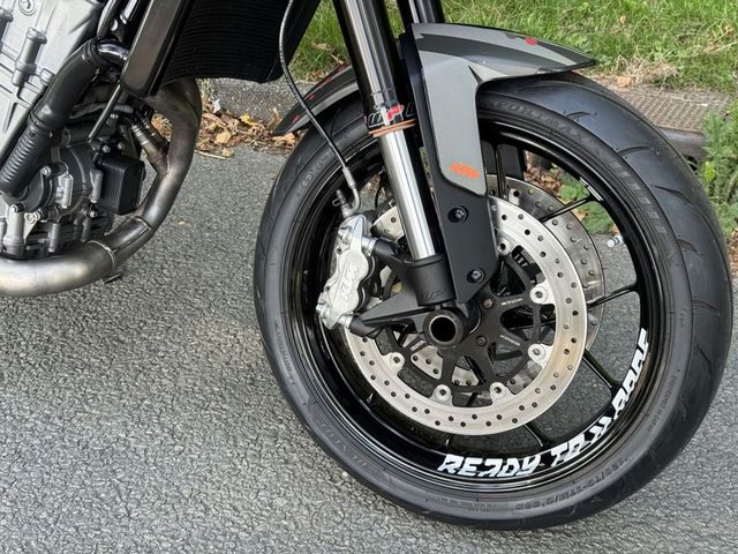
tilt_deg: -32.7
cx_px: 369
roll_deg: -0.3
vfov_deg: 30.3
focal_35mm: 48
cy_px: 277
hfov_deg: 39.7
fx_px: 1023
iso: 64
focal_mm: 6.76
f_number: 1.78
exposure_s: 1/190
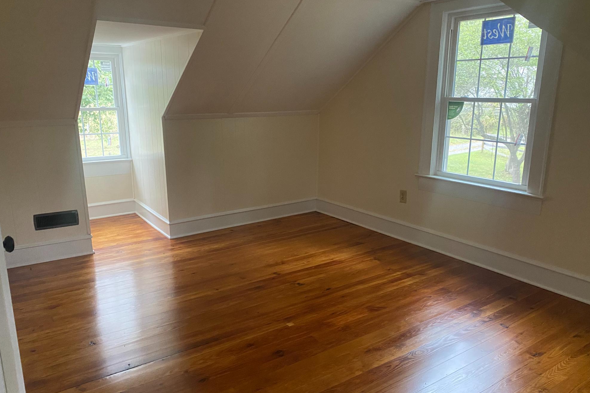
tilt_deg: -13.4
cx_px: 301
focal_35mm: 28
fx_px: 459
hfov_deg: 65.5
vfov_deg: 46.4
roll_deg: -0.2
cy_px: 208
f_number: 1.8
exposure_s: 1/47
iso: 500
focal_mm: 4.25
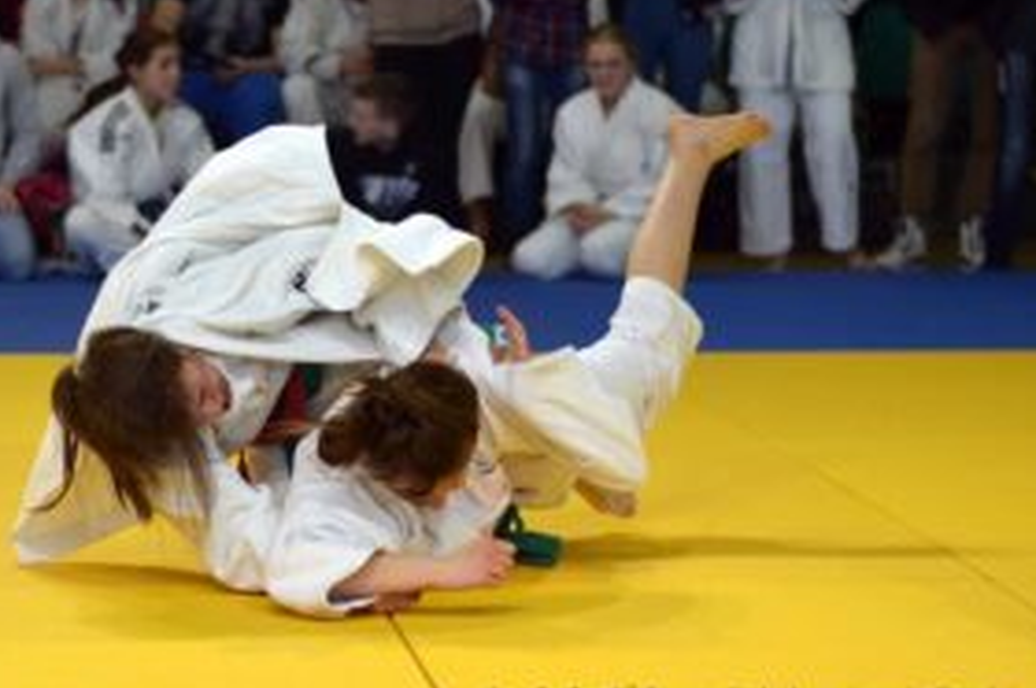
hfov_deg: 19.1
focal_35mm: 107
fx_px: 3076
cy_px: 268
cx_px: 344
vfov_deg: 12.8
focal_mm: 50
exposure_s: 1/800
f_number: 2.2
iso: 500
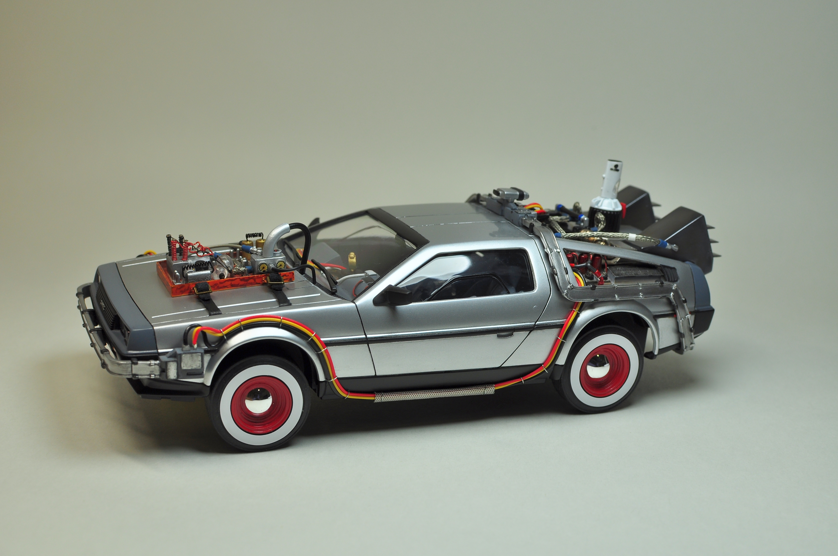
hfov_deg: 37.9
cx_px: 419
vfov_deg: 25.7
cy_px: 278
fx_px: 1221
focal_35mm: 52
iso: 200
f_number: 7.1
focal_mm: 35
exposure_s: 1/125
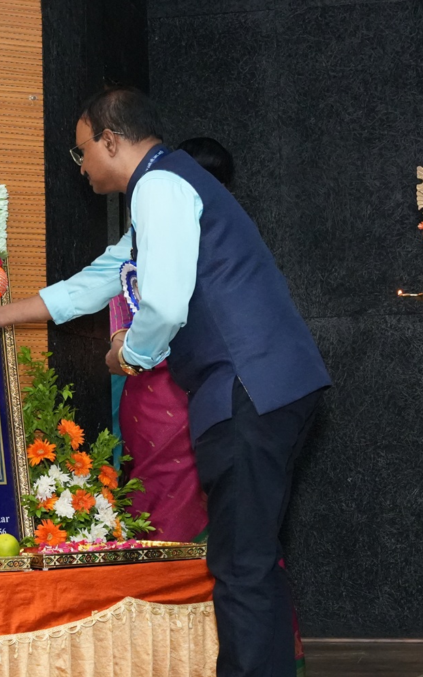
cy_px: 337
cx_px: 56
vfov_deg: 21.4
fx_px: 1788
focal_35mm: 97
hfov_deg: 13.4
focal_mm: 42.5
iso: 8000
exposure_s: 1/160
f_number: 6.3
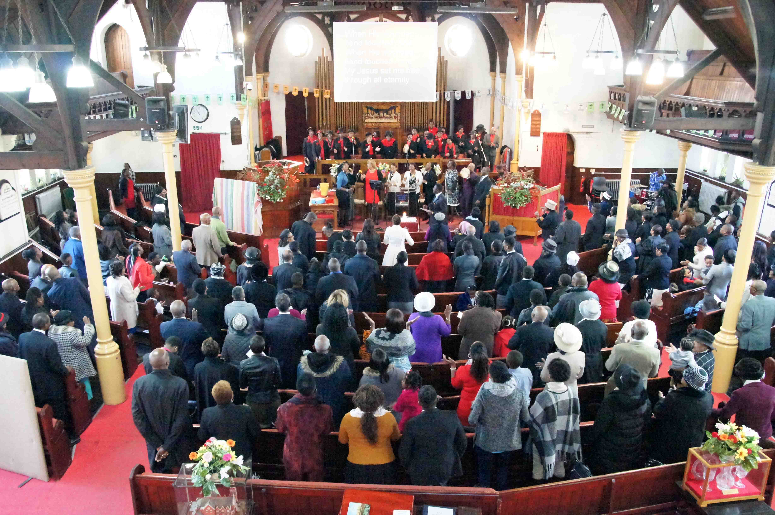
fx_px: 581
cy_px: 258
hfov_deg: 67.4
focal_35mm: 27
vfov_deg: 47.8
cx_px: 388
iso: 12800
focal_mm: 18
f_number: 5.6
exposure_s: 1/40
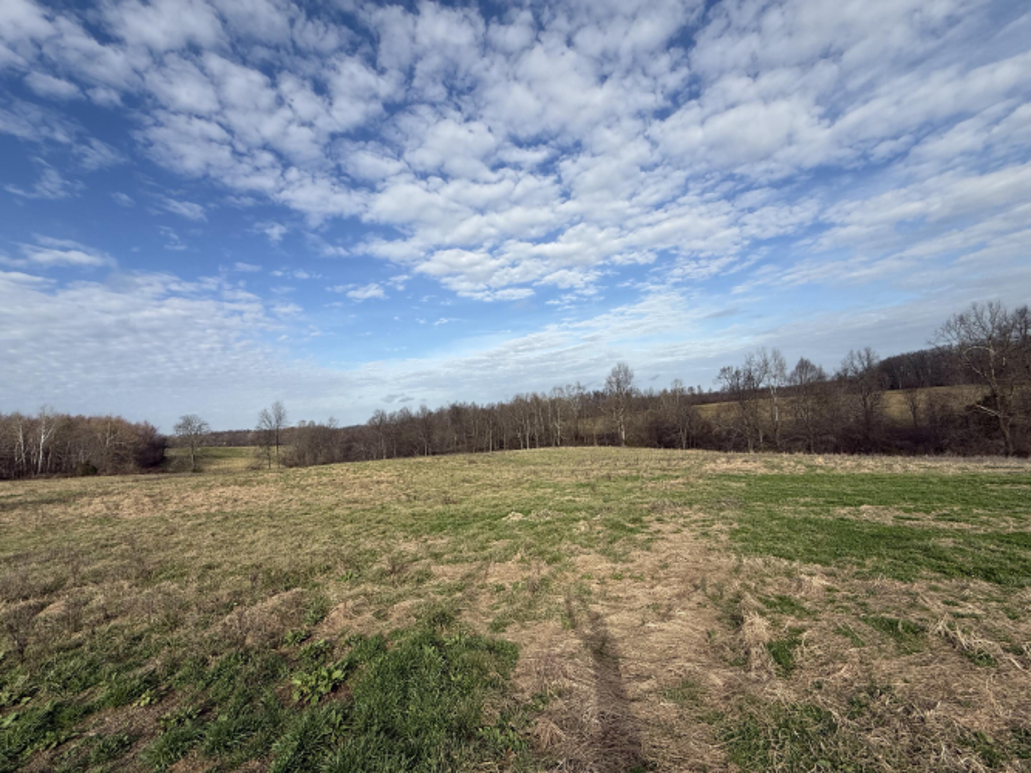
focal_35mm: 14
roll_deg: +3.8
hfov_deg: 102.1
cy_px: 386
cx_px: 516
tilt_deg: +4.6
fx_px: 417
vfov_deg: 85.7
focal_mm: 2.22
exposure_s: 1/2165
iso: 50
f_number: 2.2
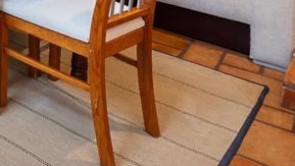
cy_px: -148
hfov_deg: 27.4
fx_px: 446
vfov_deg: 16.8
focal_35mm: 57
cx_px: -130
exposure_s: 4
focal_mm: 16
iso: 160
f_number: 10
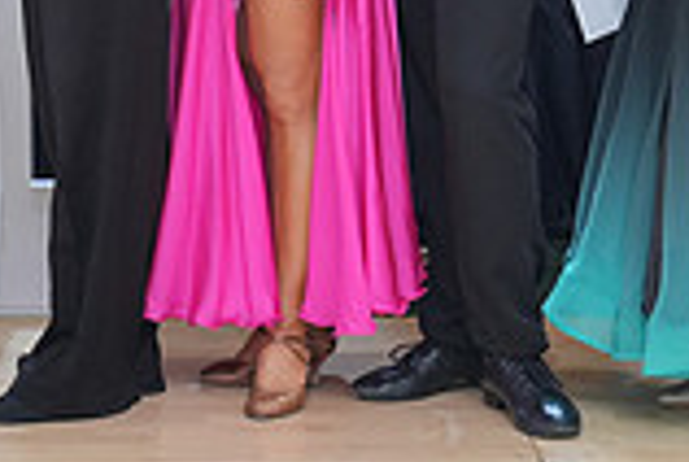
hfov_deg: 11.6
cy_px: -185
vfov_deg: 7.7
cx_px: 105
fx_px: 3375
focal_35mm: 176
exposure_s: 1/200
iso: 1250
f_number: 4
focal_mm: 48
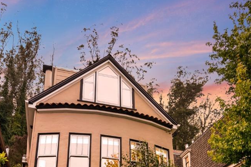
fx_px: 258
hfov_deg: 51.9
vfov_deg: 31.9
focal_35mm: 37
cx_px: 131
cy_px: 182
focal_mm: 16
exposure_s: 1/100
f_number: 8
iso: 100
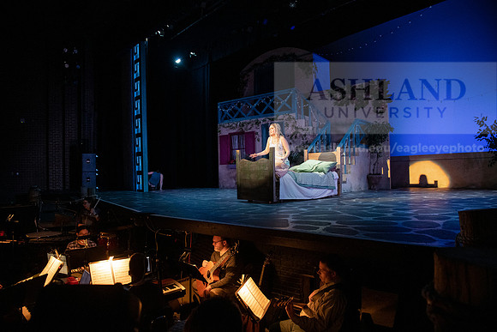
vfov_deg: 53.2
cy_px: 166
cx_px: 248
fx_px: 331
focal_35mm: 24
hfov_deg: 73.7
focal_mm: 24
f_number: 3.5
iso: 5000
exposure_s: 1/250
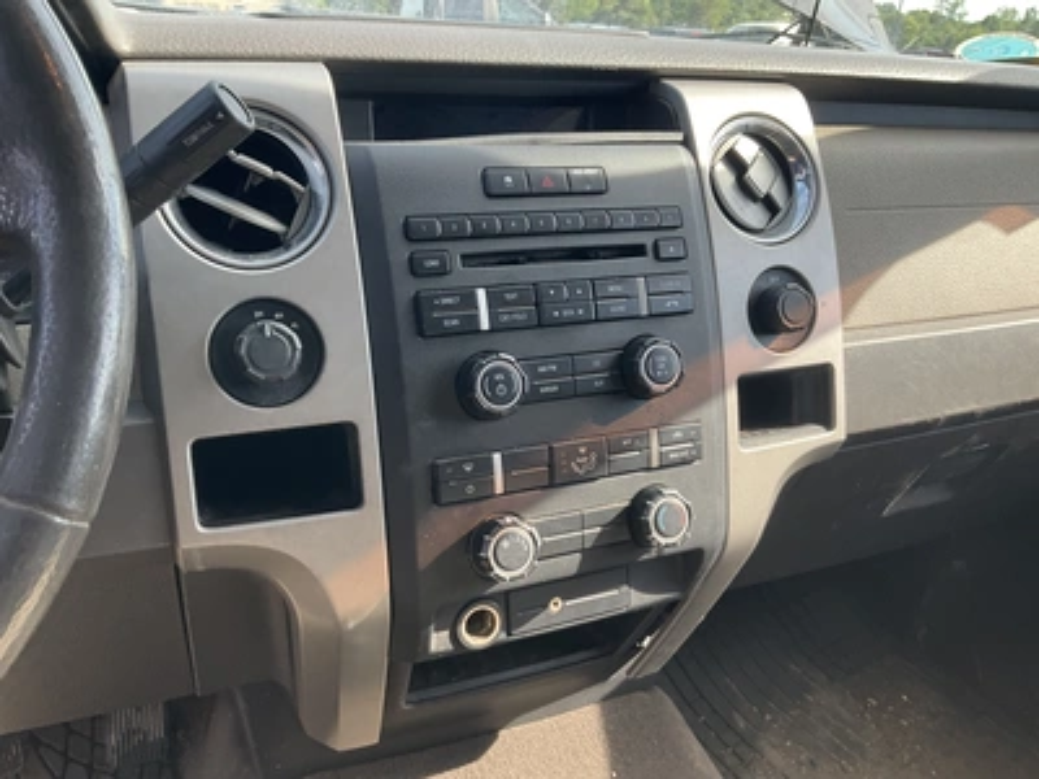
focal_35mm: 29
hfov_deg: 61.7
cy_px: 390
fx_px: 870
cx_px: 520
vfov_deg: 48.2
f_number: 1.8
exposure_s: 1/122
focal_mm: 3
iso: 20
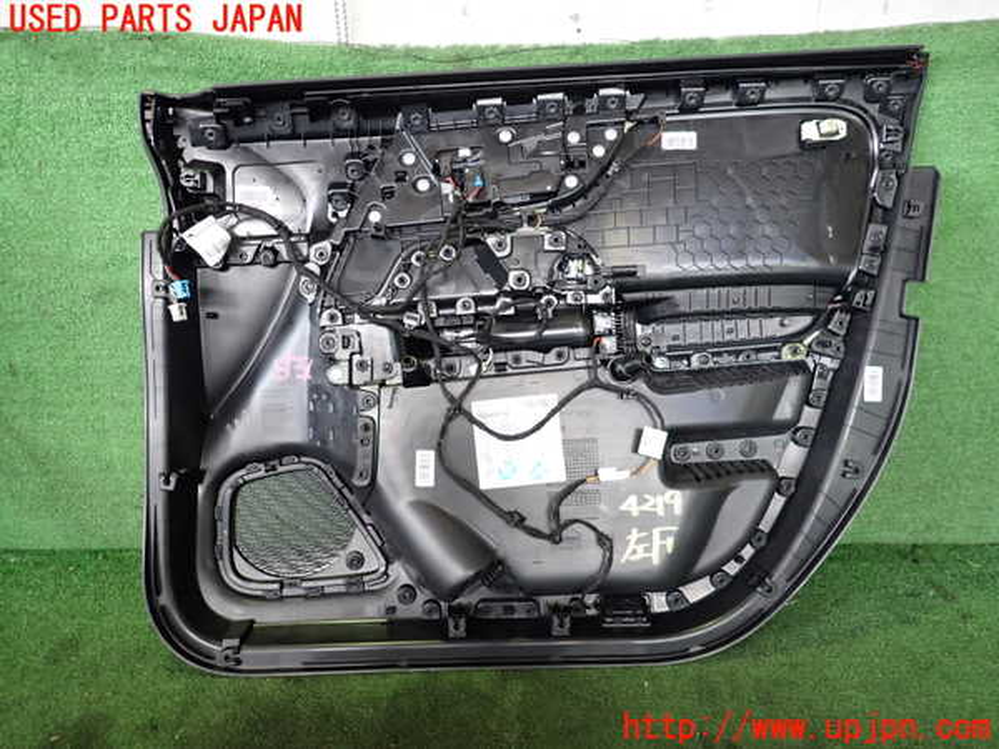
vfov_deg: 54.9
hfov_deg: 69.4
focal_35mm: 25
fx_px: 721
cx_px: 500
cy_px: 374
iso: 250
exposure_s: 1/30
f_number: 2
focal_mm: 4.5
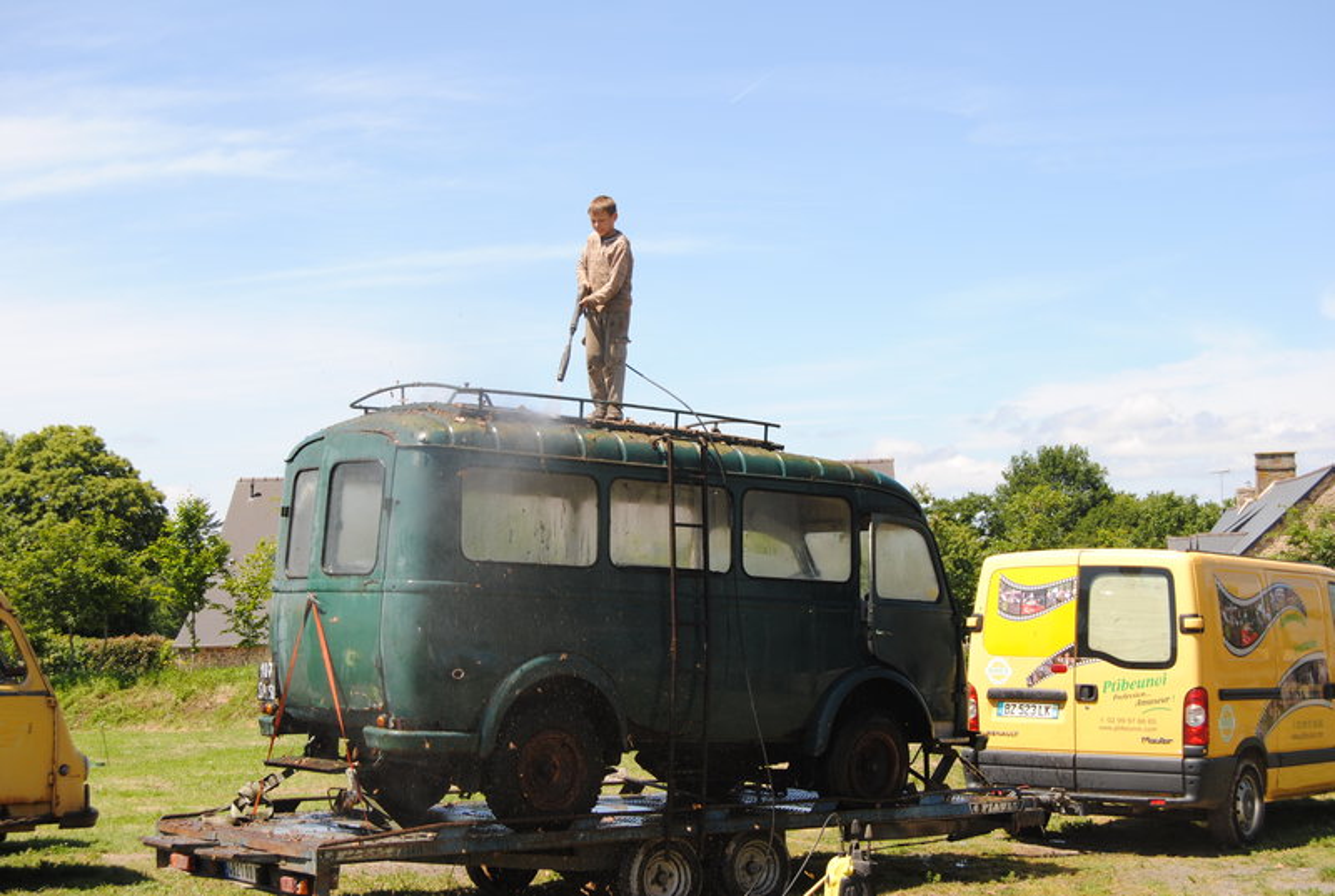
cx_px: 668
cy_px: 448
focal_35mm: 57
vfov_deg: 23.9
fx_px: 2118
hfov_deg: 35.0
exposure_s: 1/200
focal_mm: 38
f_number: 8
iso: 100
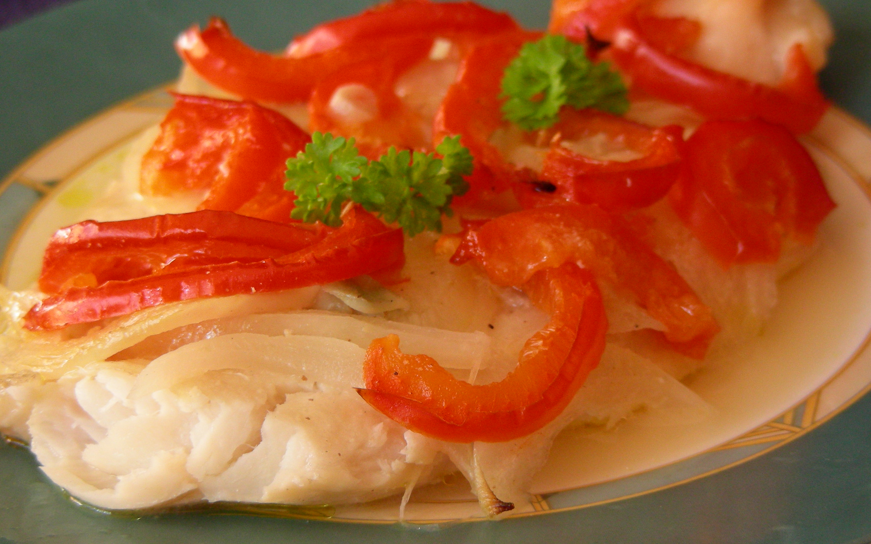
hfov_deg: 19.6
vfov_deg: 12.3
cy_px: 269
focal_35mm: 106
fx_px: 2516
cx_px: 435
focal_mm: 16.5
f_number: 3.5
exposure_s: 1/19.2
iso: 200
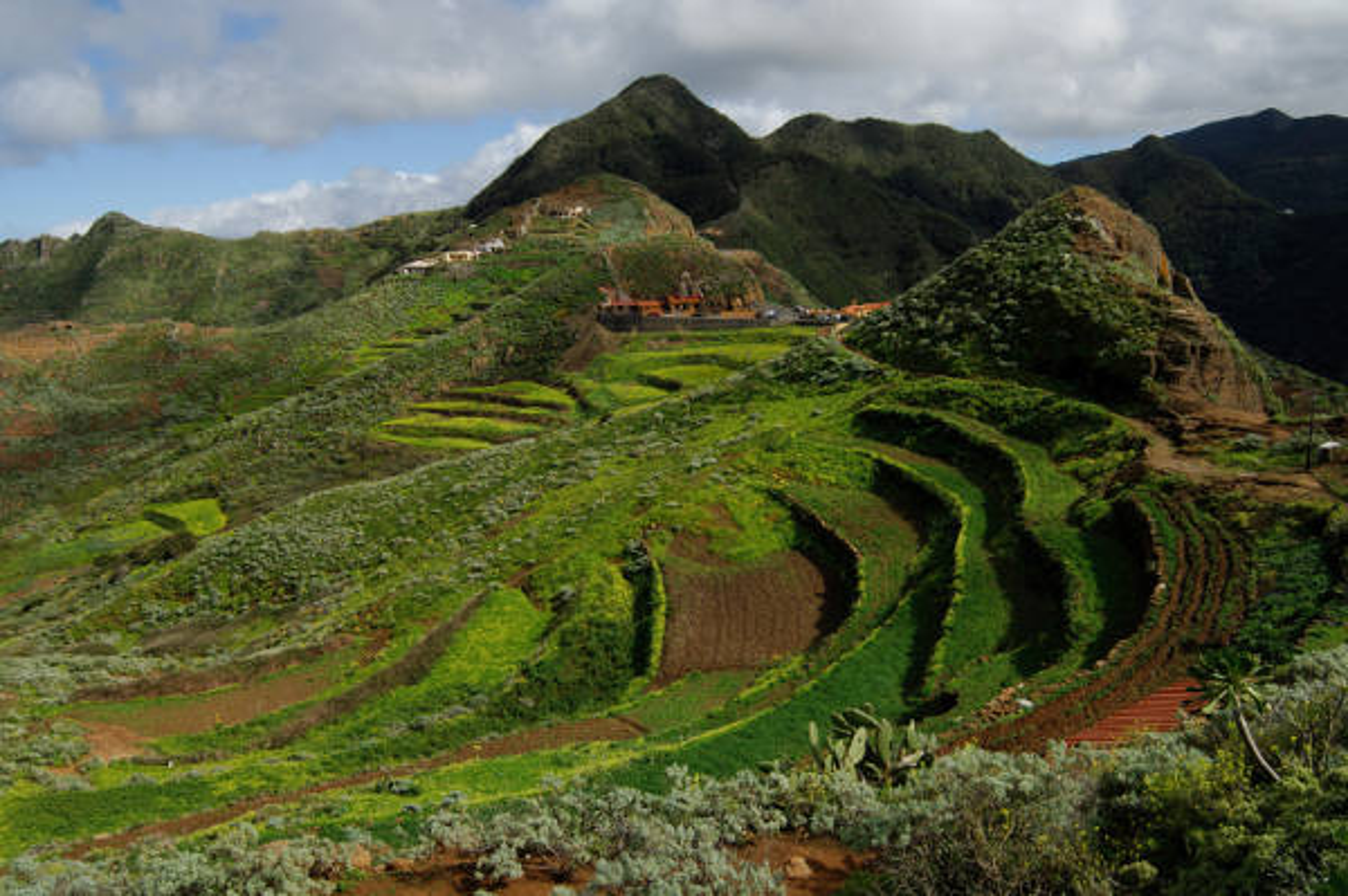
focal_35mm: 27
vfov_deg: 47.9
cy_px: 448
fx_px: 1010
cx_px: 674
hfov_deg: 67.4
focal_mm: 18
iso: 200
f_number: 13
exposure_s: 1/250
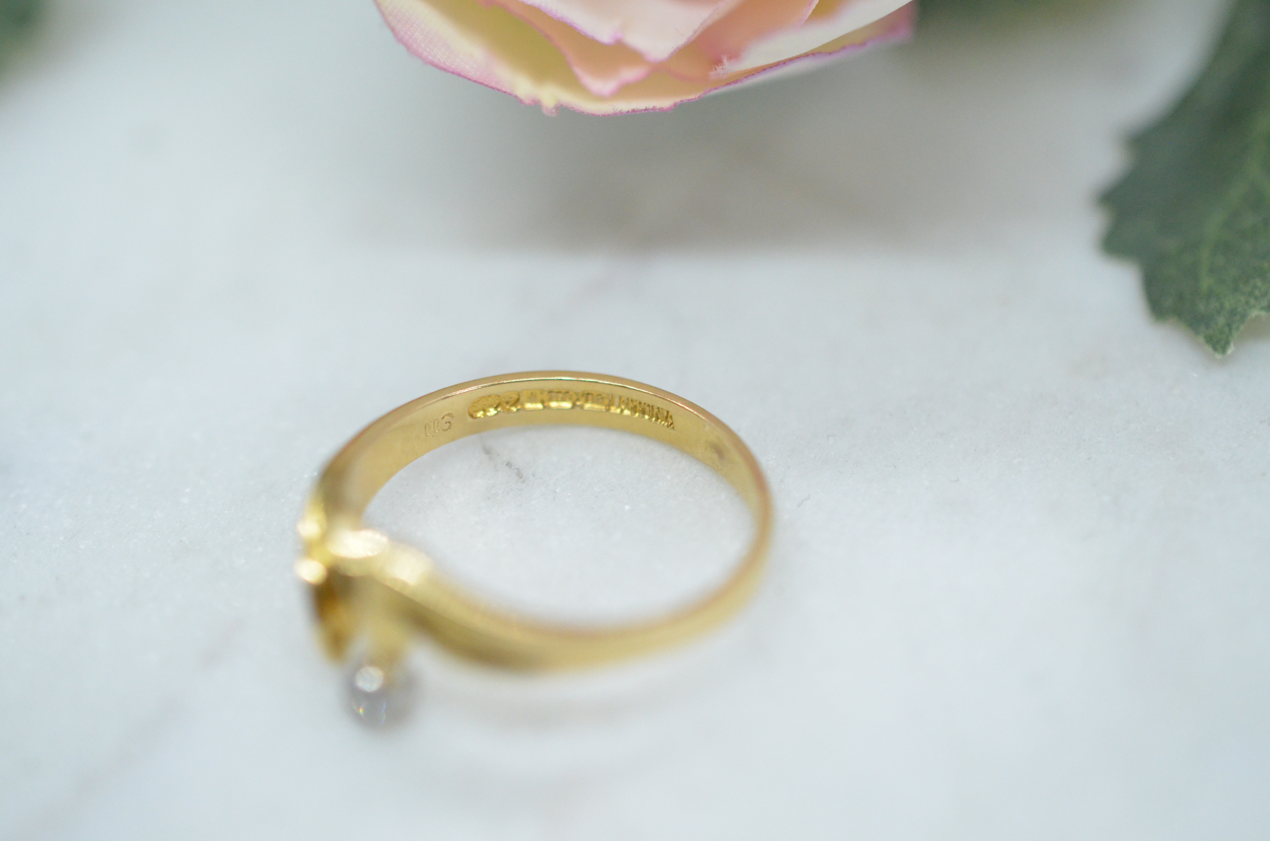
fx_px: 2112
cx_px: 635
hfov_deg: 33.5
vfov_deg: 22.5
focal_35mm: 60
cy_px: 420
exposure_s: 1/2000
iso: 3200
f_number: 4
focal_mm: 40
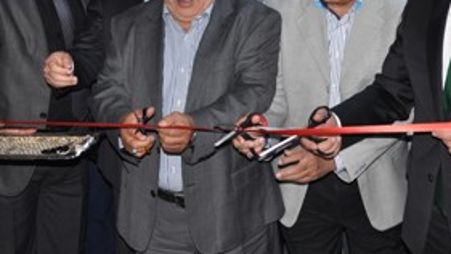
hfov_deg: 32.4
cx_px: 231
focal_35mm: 65
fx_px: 777
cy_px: 42
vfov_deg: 18.3
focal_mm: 26
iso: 500
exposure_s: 1/60
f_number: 4
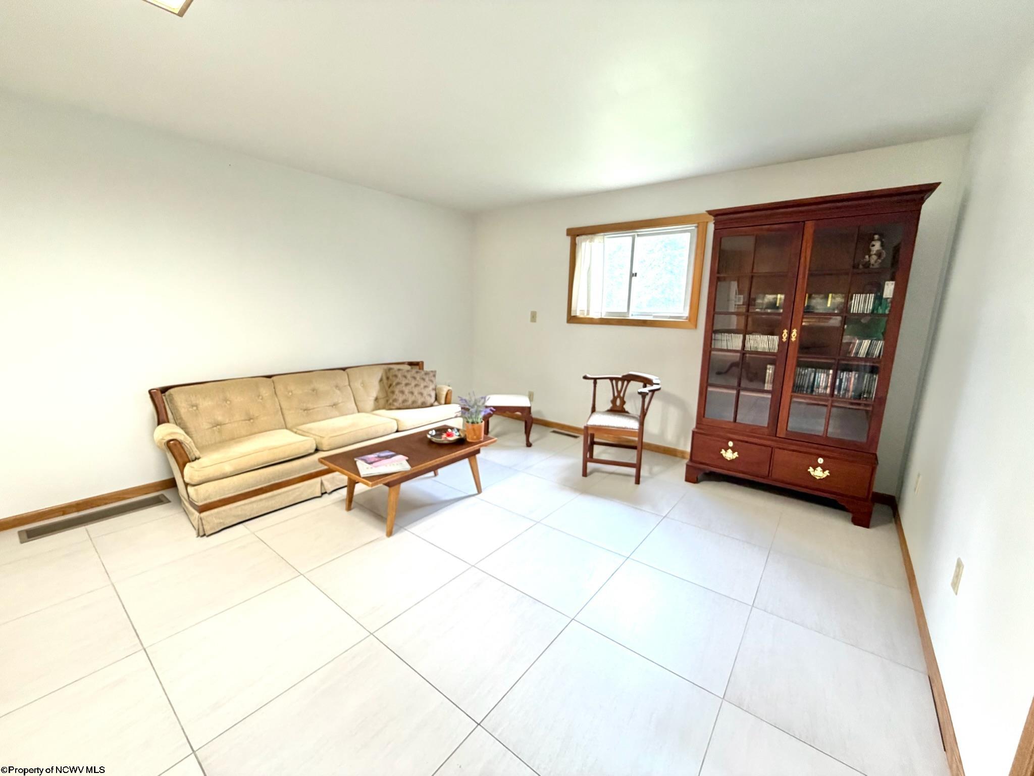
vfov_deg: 85.7
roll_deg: -0.6
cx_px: 517
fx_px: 418
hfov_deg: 102.1
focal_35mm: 14
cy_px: 388
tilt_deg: -11.1
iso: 320
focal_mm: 2.22
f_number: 2.2
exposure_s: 1/60
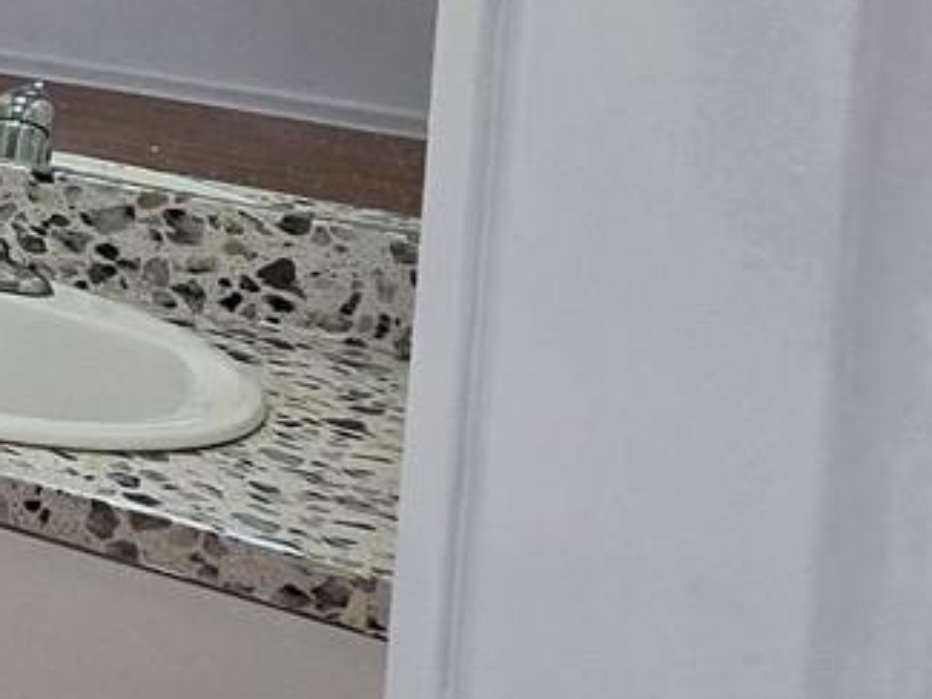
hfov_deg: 15.7
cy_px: -269
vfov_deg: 20.5
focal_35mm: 64
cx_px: -1253
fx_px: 1724
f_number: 2.2
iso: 100
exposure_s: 1/120
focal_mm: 2.2
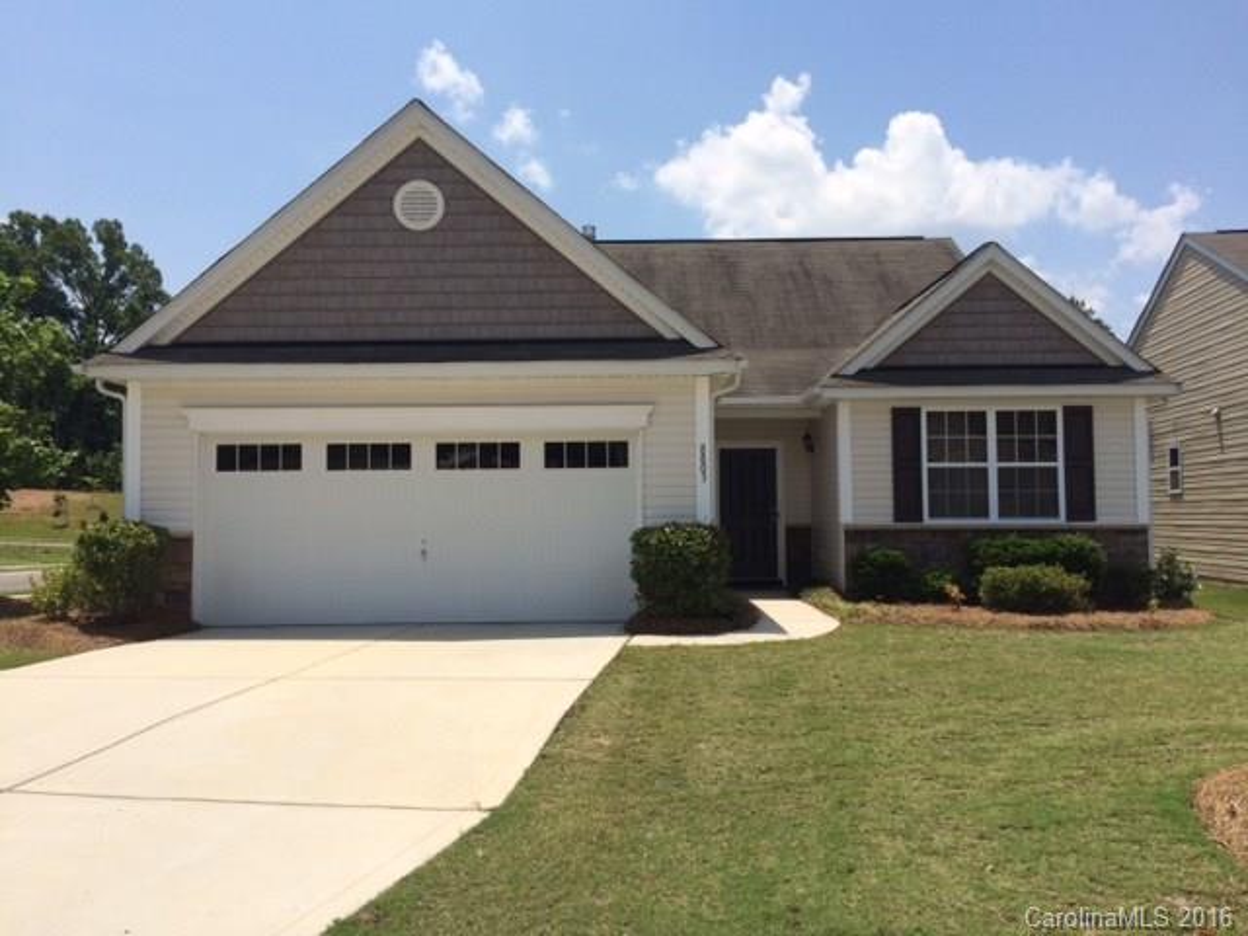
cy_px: 468
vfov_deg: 48.2
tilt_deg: +1.6
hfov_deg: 61.7
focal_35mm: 29
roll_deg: +0.1
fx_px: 1046
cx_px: 624
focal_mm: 4.15
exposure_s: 1/2933
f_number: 2.2
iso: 32
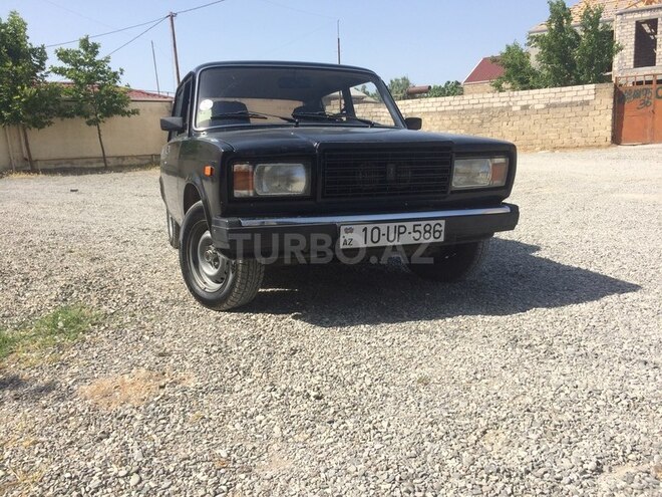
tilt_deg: -12.5
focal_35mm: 29
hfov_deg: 61.7
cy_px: 248
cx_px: 331
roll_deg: +2.4
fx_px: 555
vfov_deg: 48.2
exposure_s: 1/2053
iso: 32
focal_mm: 4.15
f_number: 2.2
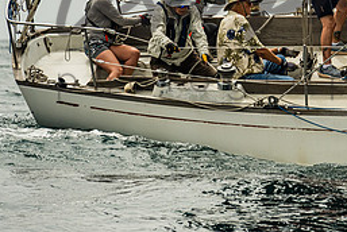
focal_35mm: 525
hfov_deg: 3.9
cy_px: 12
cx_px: 308
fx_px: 5066
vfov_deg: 2.6
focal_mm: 200
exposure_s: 1/1600
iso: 400
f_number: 6.3
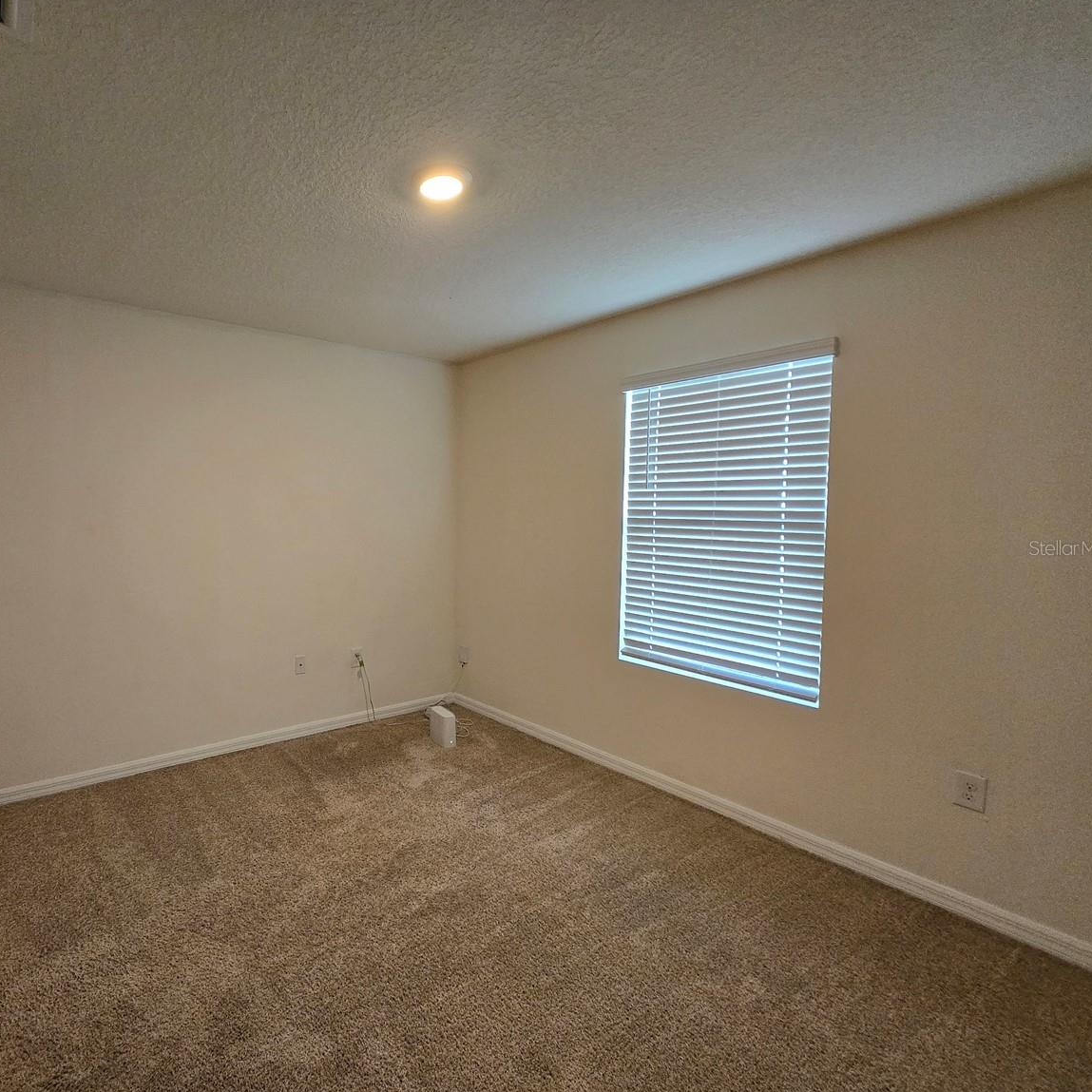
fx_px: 571
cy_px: 547
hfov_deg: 84.2
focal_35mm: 16
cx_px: 358
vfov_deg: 87.4
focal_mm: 1.7
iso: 200
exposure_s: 1/60
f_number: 2.2
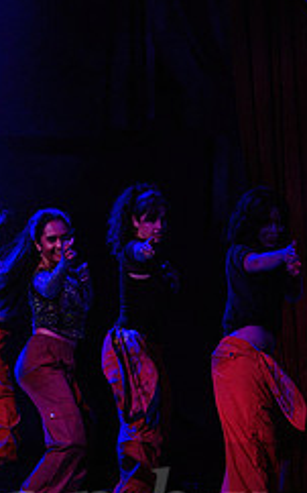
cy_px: 291
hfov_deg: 5.2
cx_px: -217
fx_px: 3351
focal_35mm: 250
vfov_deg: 8.4
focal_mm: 86
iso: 1600
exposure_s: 1/200
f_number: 2.8
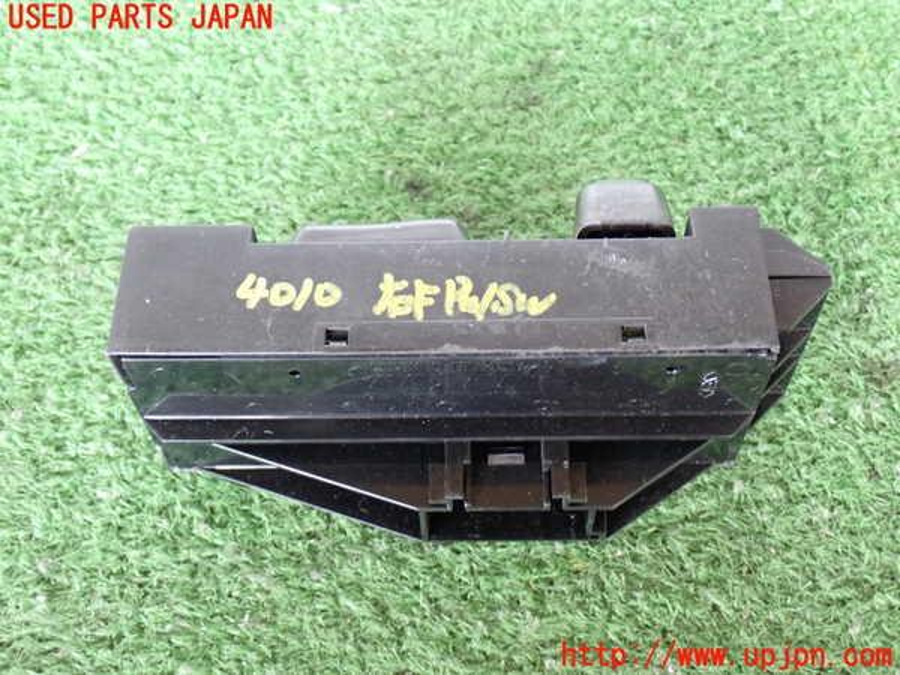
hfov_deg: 40.4
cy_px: 338
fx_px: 1222
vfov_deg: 30.9
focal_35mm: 47
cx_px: 450
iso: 800
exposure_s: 1/40
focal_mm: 8.4
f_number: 3.1
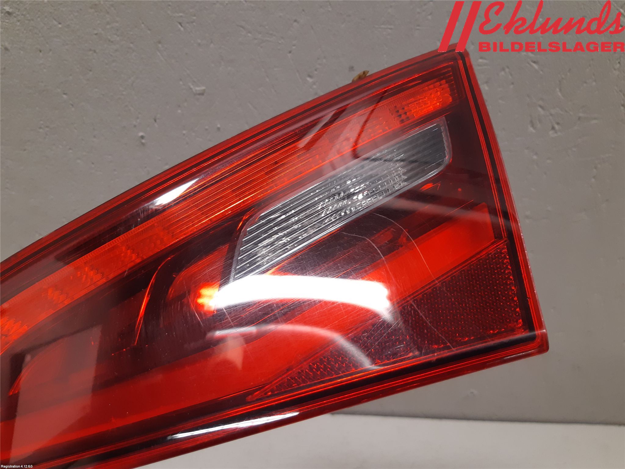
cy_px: 234
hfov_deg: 67.3
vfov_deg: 53.1
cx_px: 312
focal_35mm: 26
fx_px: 469
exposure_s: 1/50
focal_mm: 3.93
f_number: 1.7
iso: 125
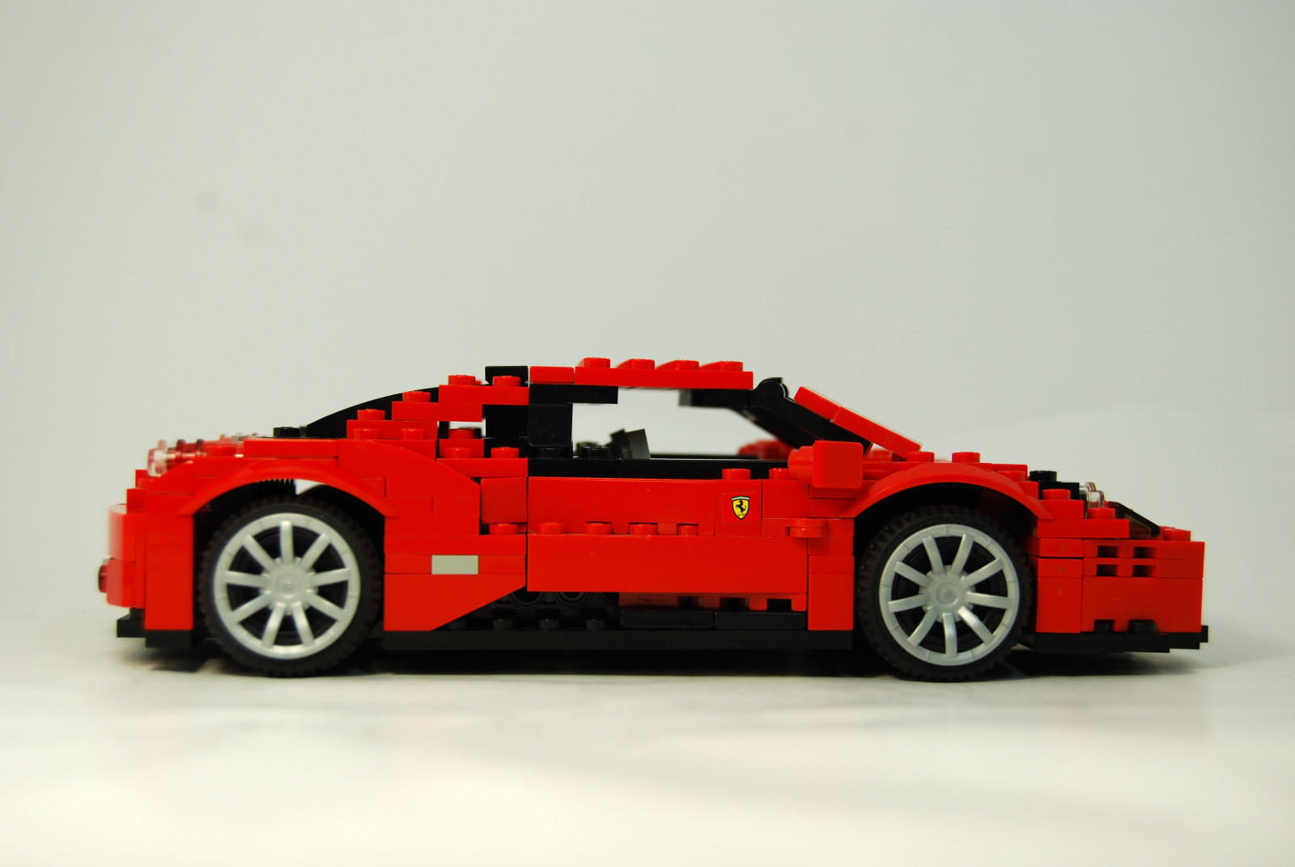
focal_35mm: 57
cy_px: 434
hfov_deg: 35.0
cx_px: 648
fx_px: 2053
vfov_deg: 23.8
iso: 200
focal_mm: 38
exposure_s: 1/100
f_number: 5
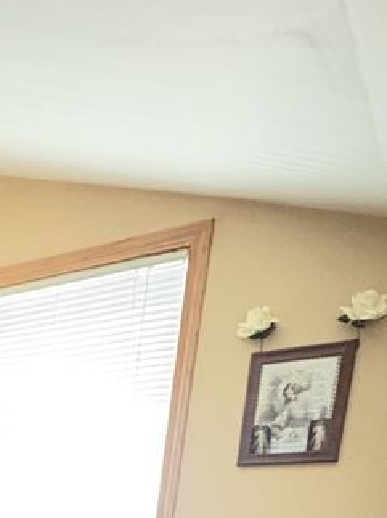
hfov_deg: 25.8
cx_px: -132
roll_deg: -0.4
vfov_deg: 30.0
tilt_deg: -16.6
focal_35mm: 47
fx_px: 702
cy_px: 711
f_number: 2.2
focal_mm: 2.22
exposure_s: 1/24
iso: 1600
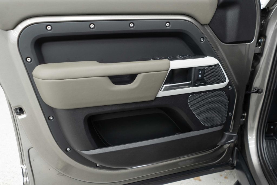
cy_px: 92
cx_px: 138
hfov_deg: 65.5
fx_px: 215
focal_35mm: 28
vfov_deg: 46.4
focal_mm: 28
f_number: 3.2
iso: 800
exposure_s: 1/50
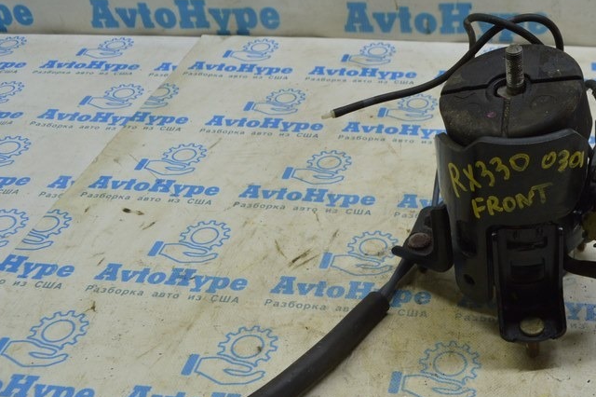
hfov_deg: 40.2
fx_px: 794
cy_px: 190
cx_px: 432
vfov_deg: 28.0
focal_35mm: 48
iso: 400
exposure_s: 1/40
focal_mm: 20
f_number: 5.6
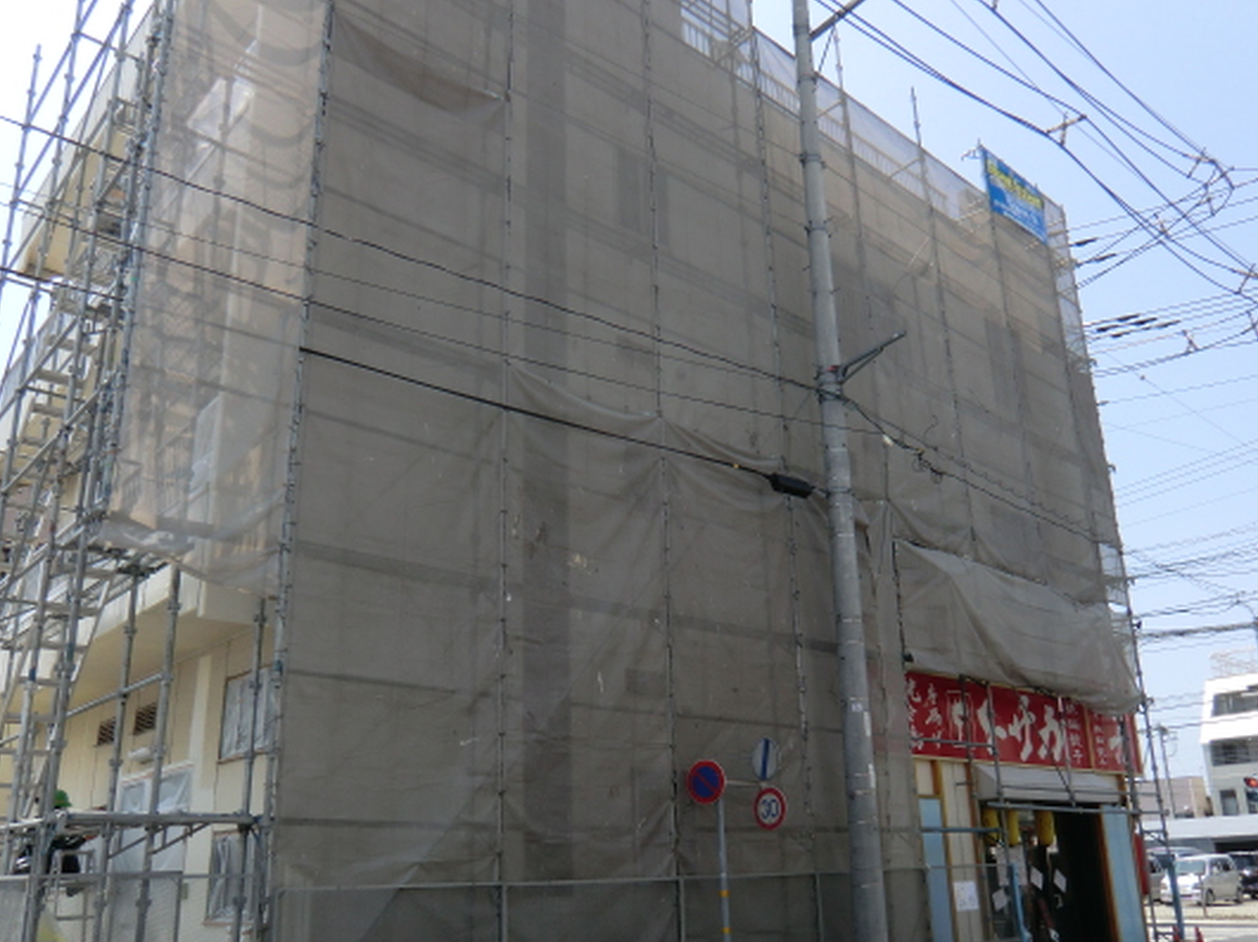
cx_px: 657
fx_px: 1053
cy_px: 562
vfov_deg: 47.9
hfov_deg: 61.7
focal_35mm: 29
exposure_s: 1/500
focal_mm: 4.3
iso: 64
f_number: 3.2
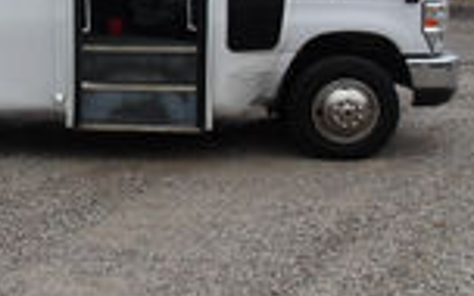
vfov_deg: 14.7
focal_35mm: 88
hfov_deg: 22.3
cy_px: 51
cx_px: -47
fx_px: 1137
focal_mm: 4.9
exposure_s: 1/233
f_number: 3
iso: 100
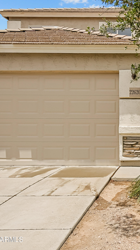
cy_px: 124
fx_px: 317
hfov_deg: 22.8
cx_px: 171
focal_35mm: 48
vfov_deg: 42.9
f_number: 8
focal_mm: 20
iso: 250
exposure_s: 1/500
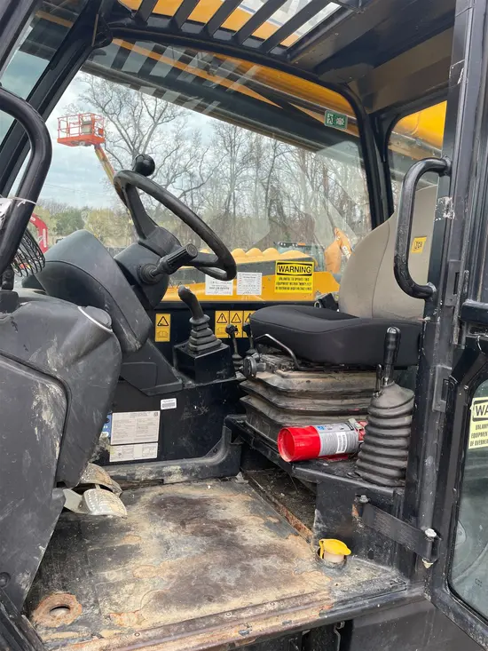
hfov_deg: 53.1
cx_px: 244
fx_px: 489
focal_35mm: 26
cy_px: 326
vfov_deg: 67.3
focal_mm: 4.2
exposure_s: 1/121
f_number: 1.6
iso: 40
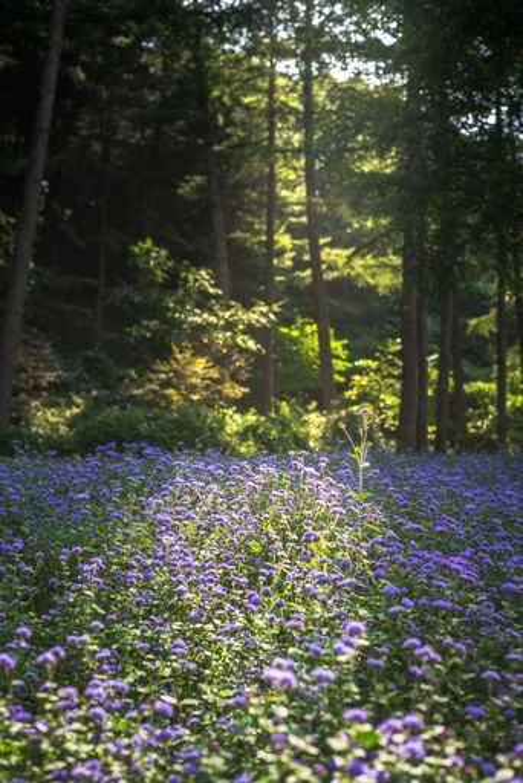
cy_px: 392
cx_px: 262
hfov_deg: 27.0
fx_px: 1088
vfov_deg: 39.6
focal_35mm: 50
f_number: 3.5
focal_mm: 50
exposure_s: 1/160
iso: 100
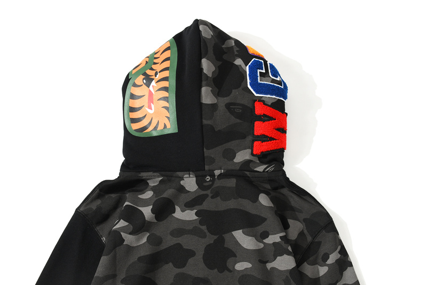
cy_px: 142
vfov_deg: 28.1
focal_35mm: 48
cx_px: 214
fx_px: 569
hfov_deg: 41.1
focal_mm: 32
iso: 100
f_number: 9
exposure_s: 1/125
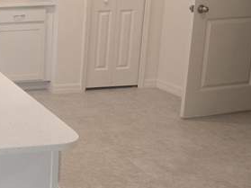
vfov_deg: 22.2
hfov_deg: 25.5
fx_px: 478
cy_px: 68
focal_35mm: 66
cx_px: -71
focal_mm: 6.3
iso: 125
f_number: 1.7
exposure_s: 1/120
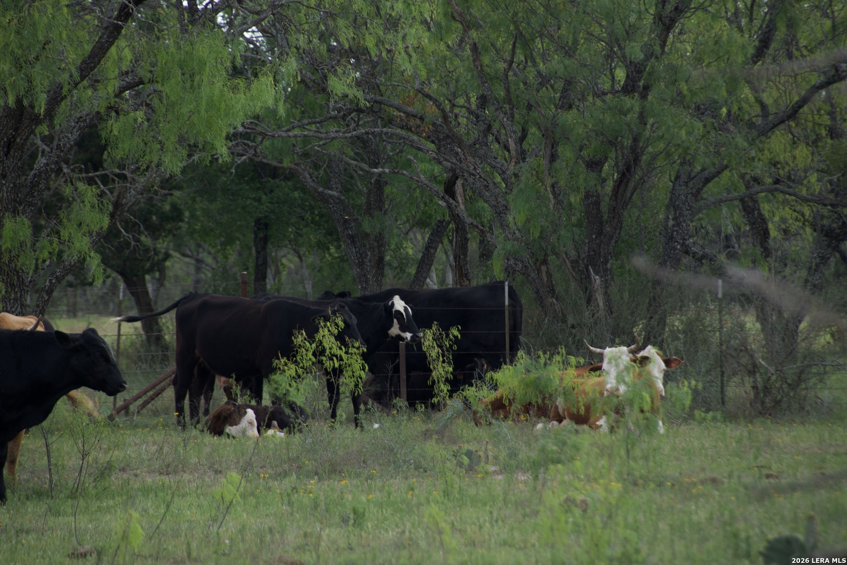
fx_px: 9528
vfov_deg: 3.4
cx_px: 424
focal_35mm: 405
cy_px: 282
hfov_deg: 5.1
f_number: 8
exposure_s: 1/125
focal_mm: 270
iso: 100
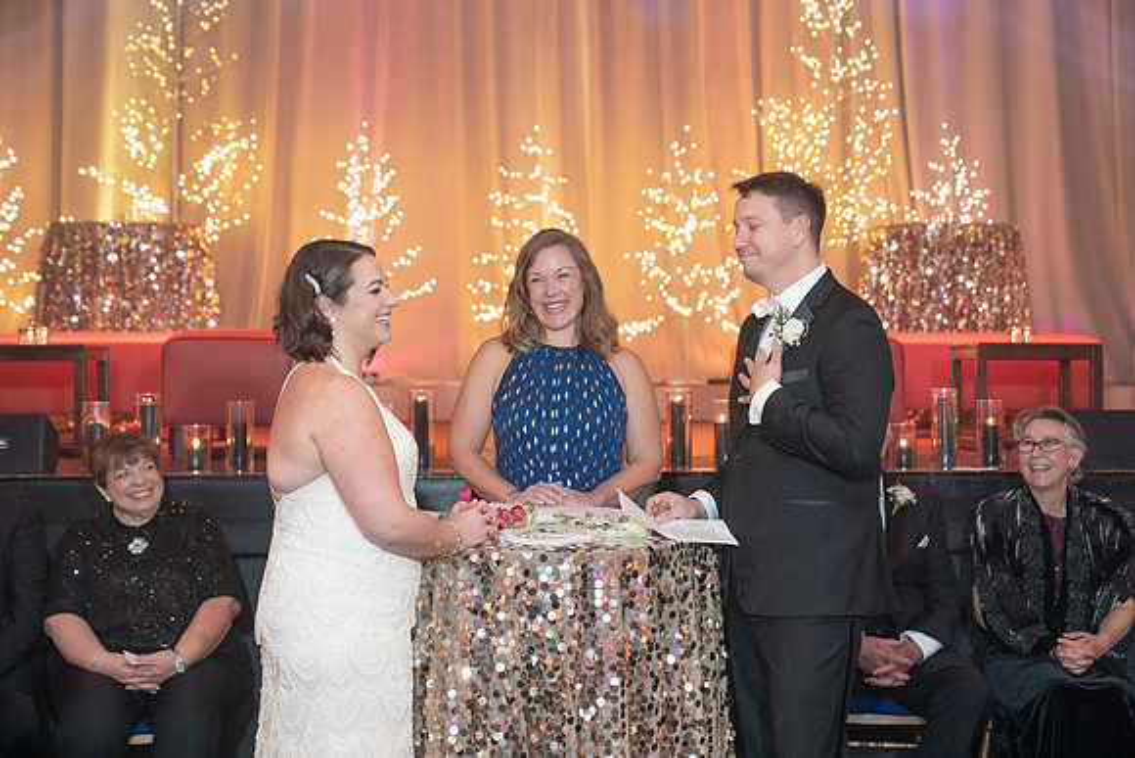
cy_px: 379
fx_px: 2207
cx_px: 568
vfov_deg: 19.5
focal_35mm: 70
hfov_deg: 28.8
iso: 4000
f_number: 4
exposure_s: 1/125
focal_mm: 70
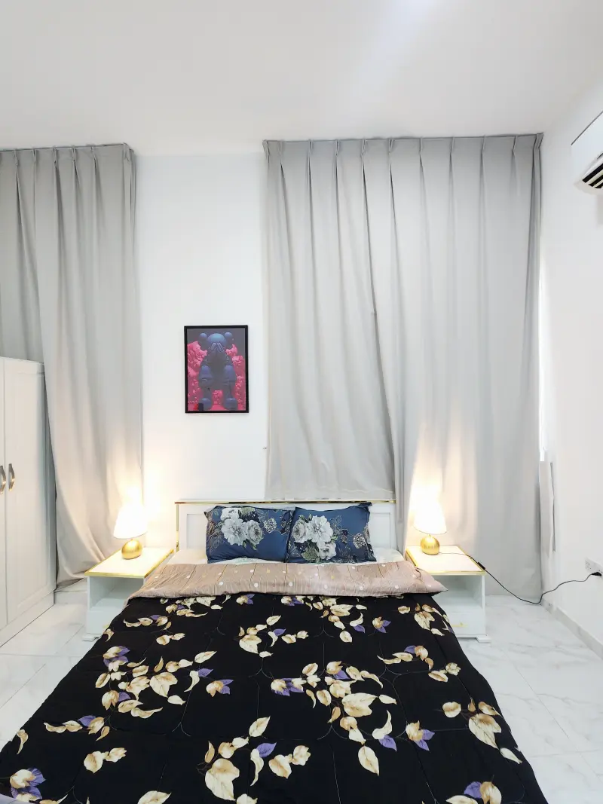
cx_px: 302
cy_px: 402
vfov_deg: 106.2
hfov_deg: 89.9
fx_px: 302
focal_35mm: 13
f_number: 2.2
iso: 160
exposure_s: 1/50
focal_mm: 2.2
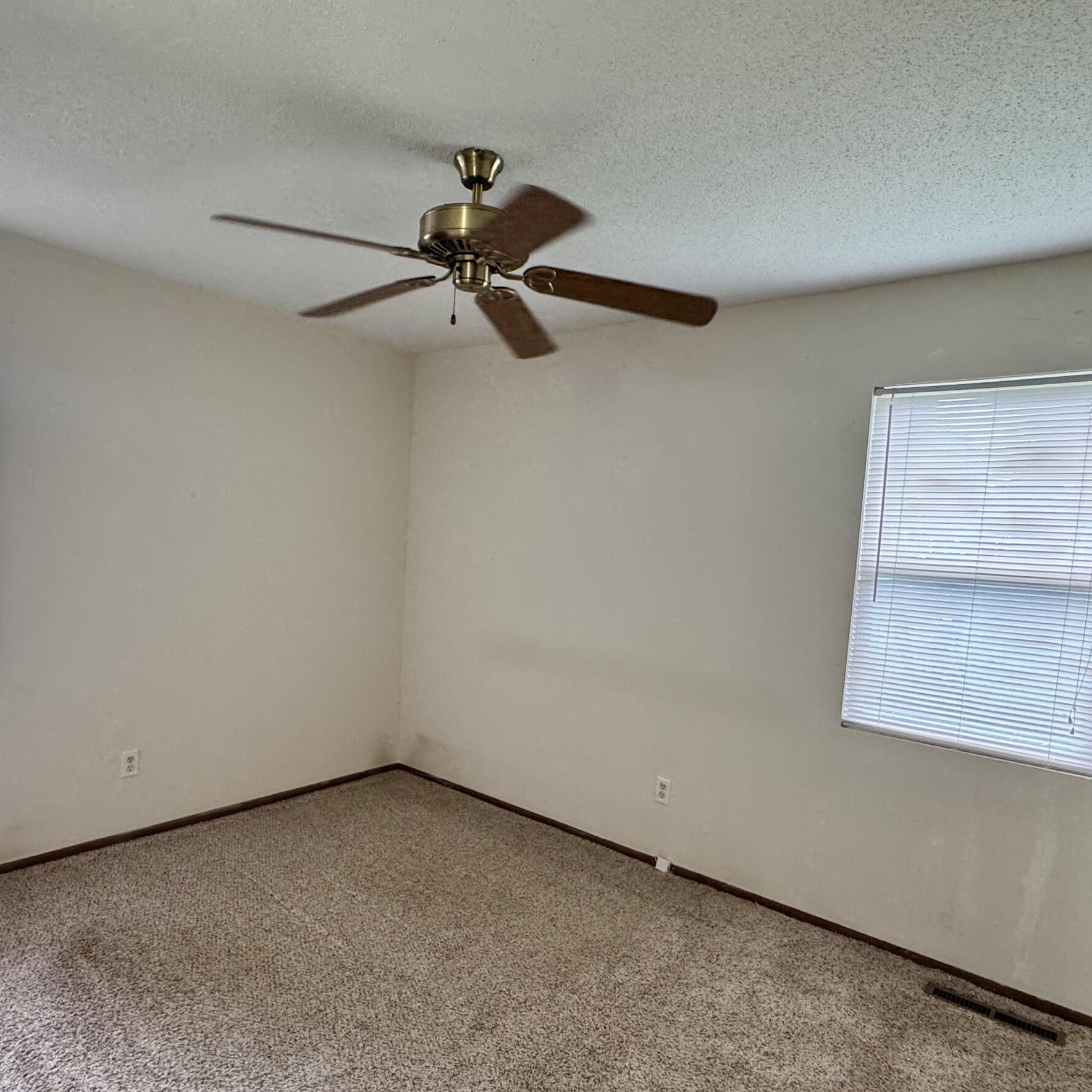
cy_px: 592
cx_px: 519
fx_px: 749
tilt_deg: -5.4
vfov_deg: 72.0
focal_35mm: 21
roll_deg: -3.6
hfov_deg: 72.1
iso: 160
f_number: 2.2
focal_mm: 2.22
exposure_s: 1/60
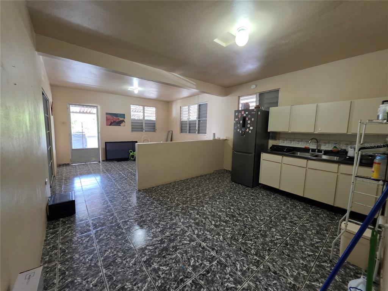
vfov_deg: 89.9
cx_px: 194
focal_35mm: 13
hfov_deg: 106.2
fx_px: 146
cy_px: 146
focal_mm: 2.2
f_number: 1.9
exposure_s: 1/60
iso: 400
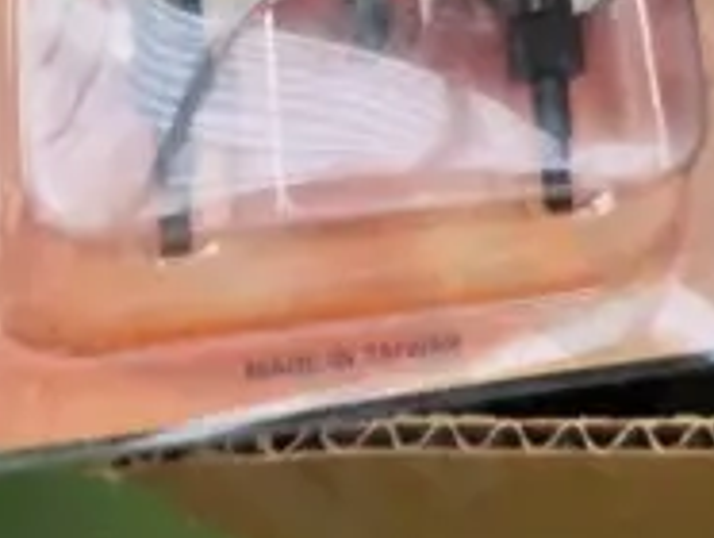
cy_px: -642
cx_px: 1816
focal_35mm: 132
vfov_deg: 10.1
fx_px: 2726
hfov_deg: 11.7
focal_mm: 12
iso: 6400
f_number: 3.5
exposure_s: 1/500
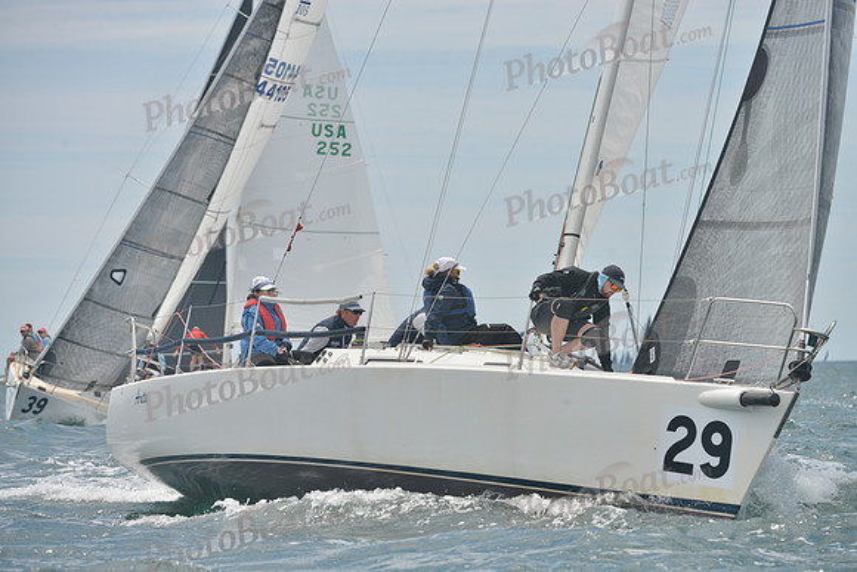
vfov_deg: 5.1
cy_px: 286
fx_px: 6429
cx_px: 428
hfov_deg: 7.6
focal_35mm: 270
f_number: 8
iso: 280
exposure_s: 1/1000
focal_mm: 270
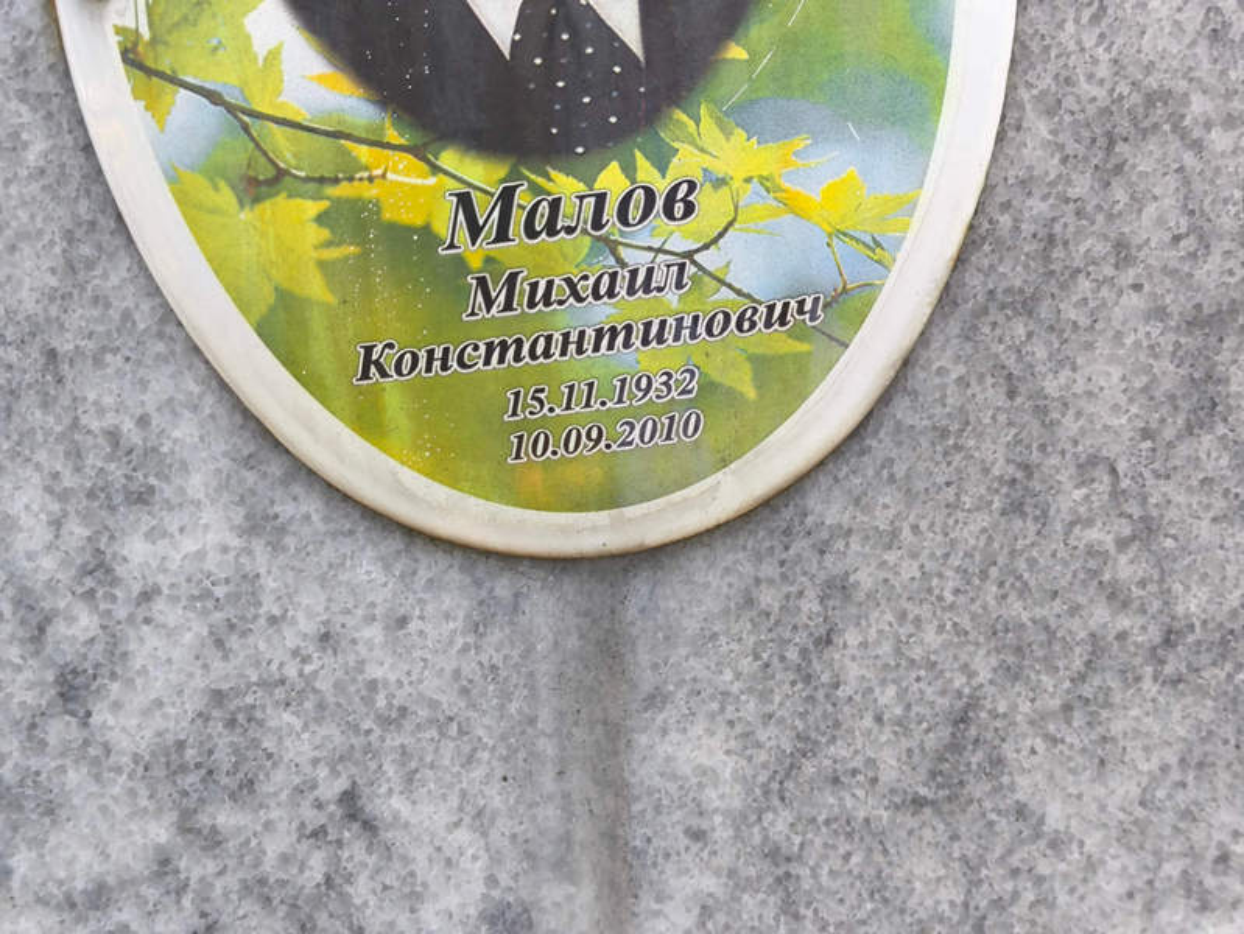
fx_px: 1798
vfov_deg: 29.1
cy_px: 467
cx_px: 622
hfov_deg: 38.2
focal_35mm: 50
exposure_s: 1/187
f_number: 1.7
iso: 50
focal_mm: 4.71
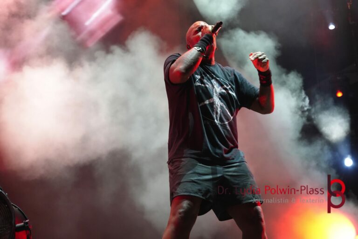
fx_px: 1163
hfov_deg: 17.5
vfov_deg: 11.7
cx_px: 179
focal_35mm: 117
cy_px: 120
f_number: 5
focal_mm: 78
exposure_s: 1/160
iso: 3200
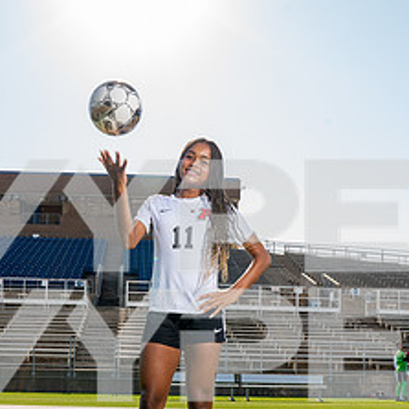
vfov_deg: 33.9
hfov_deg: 35.2
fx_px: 642
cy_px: 347
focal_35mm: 48
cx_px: 160
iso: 320
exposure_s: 1/250
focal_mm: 28
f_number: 10
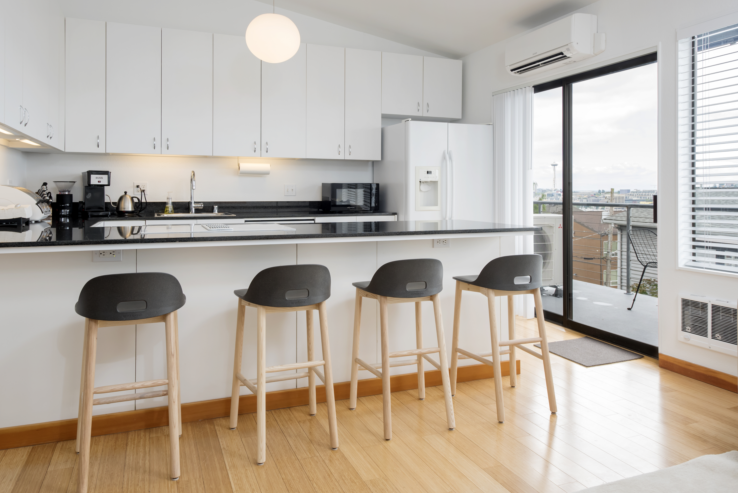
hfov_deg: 71.5
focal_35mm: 25
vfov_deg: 50.9
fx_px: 513
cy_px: 191
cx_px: 354
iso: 400
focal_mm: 19
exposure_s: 1/125
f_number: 8
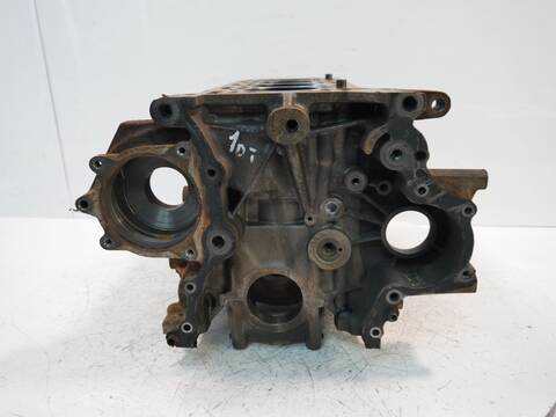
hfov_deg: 60.0
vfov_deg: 46.8
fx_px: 482
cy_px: 208
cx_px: 278
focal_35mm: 30
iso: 1250
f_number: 3.5
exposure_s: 1/125
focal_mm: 15
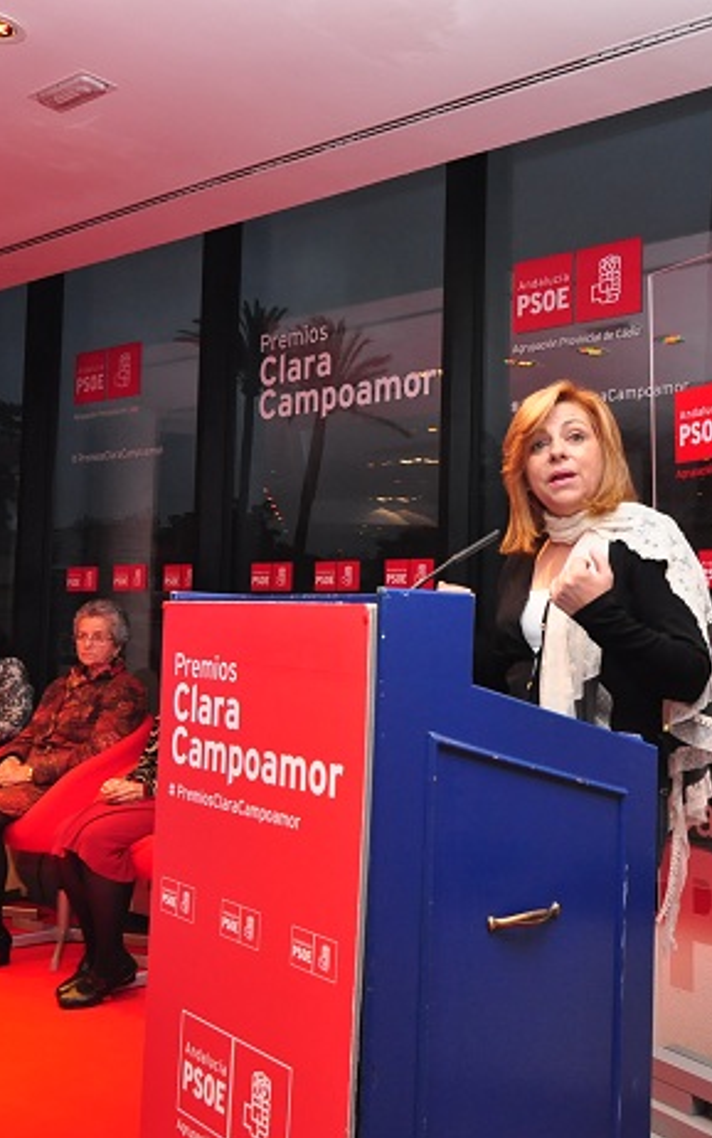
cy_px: 569
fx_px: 1148
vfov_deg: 52.7
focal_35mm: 37
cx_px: 483
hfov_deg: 34.1
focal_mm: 16
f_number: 5.6
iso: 800
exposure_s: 1/60
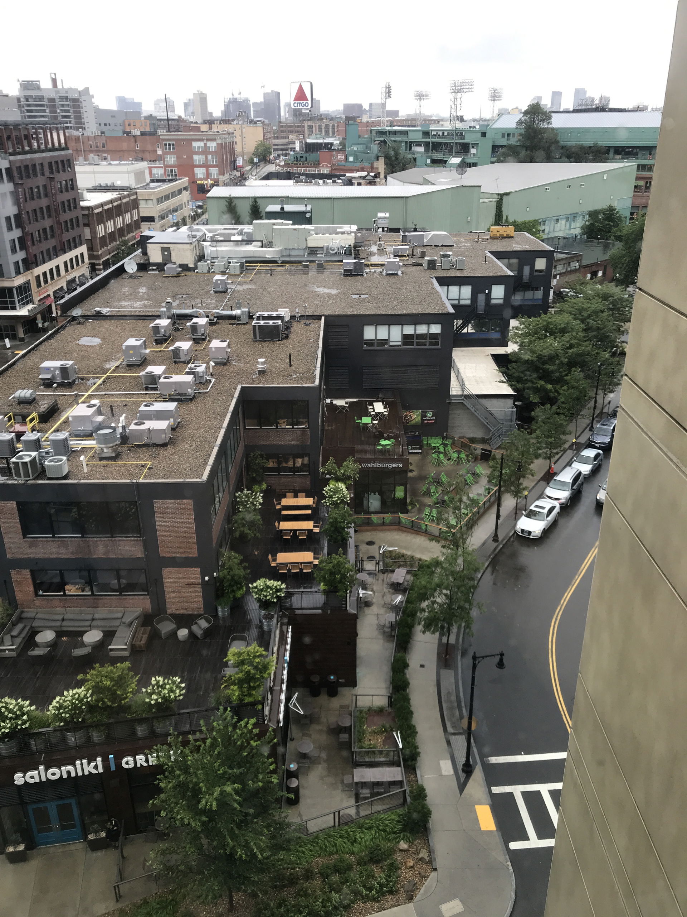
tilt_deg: -23.6
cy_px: 458
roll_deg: +0.6
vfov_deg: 63.4
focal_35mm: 28
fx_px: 741
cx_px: 344
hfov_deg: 49.7
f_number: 1.8
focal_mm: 3.99
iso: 25
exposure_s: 1/120
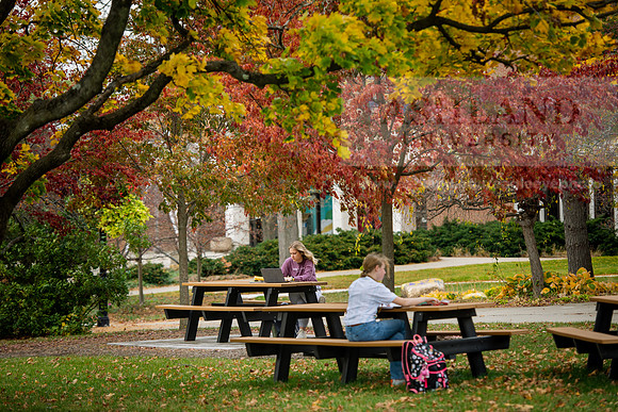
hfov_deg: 15.8
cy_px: 206
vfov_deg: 10.6
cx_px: 309
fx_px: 2232
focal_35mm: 130
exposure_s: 1/320
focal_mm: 130
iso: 160
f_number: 3.5
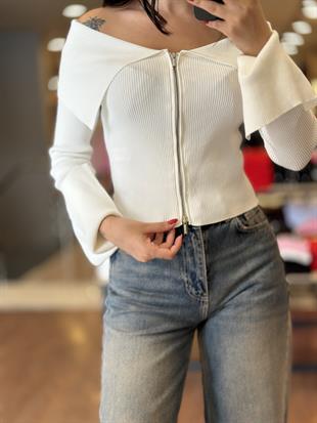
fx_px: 586
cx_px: 158
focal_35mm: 48
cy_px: 212
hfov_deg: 30.3
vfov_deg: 39.6
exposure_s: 1/121
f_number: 1.78
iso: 64
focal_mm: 6.86
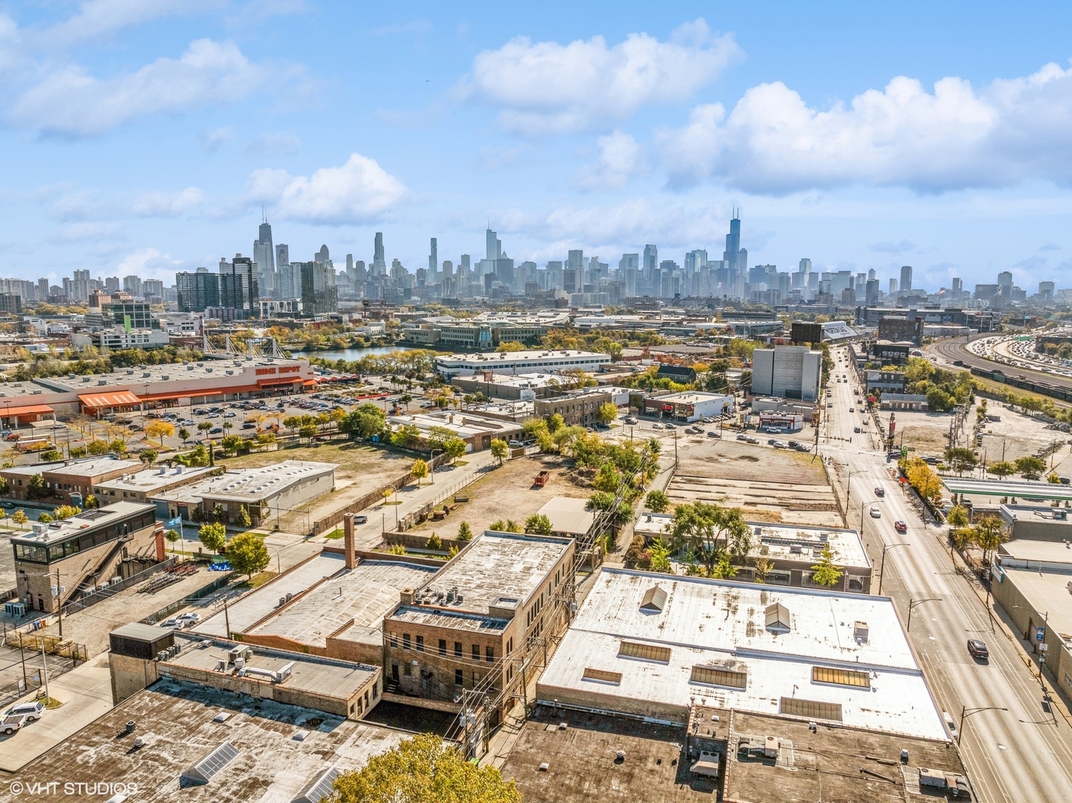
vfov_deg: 56.8
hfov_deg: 71.6
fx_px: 743
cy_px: 402
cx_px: 536
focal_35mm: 24
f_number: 4
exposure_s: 1/2500
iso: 100
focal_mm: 12.29
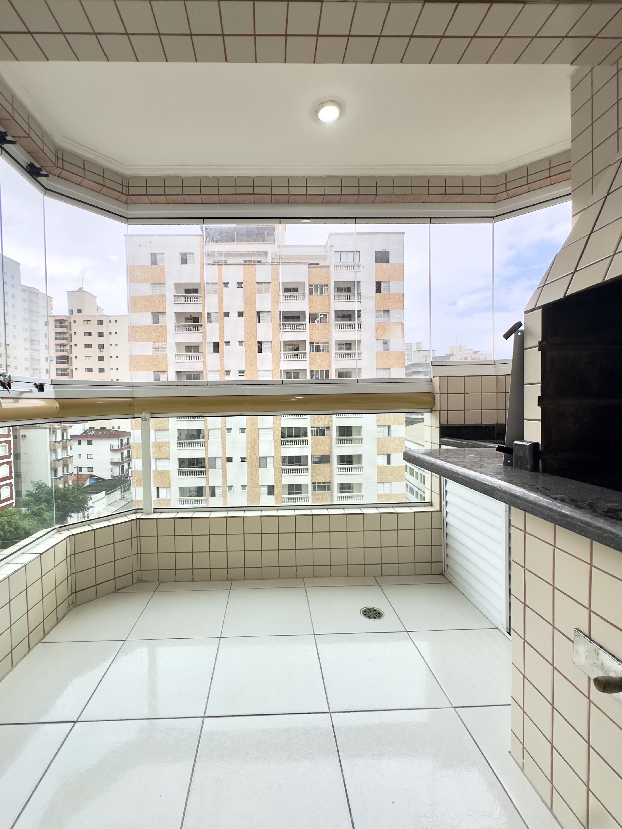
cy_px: 414
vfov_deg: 102.1
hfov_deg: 85.7
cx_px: 311
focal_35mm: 14
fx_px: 335
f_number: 2.2
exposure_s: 1/596
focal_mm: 2.22
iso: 40
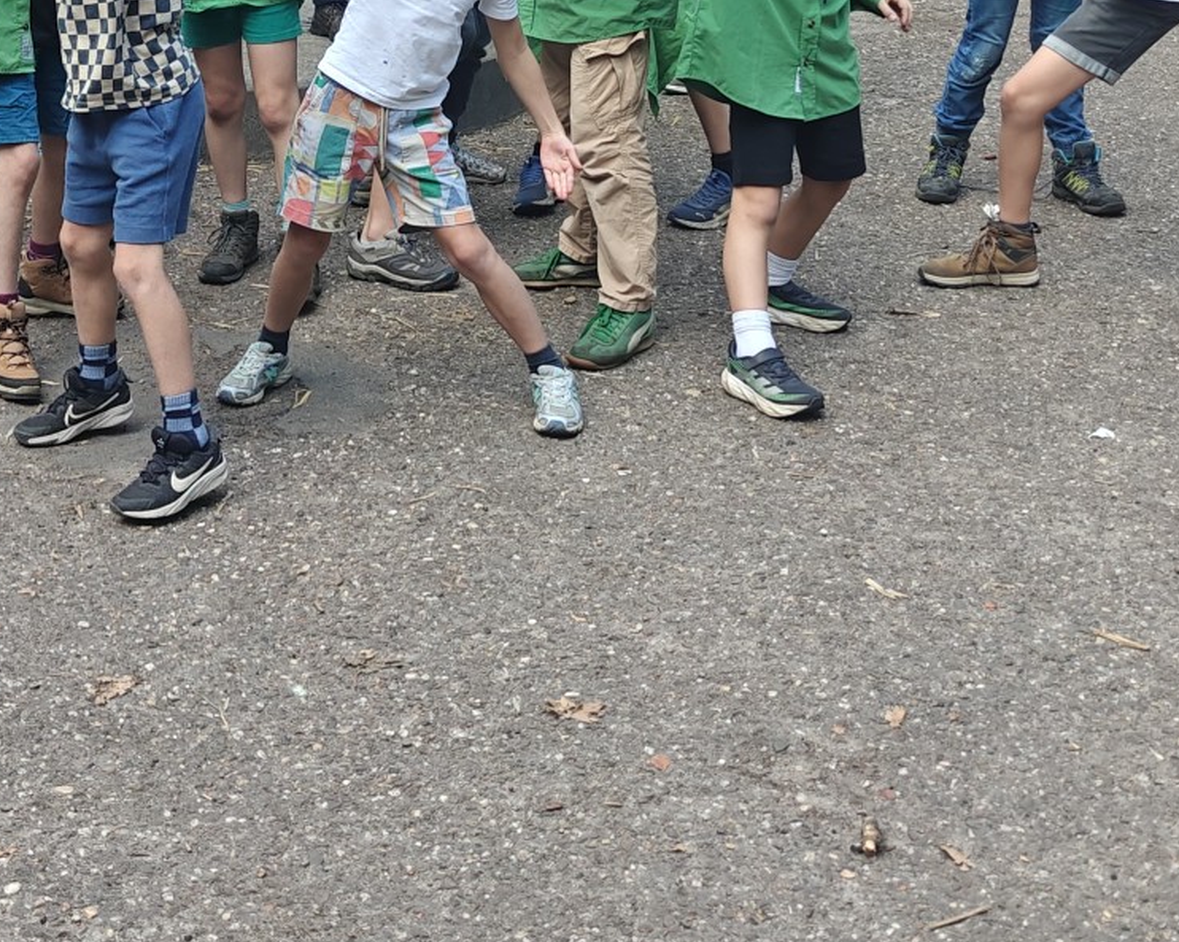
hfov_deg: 29.8
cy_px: -13
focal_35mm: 62
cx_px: 230
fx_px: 2163
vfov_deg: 23.5
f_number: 1.6
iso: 50
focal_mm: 6.06
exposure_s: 1/129
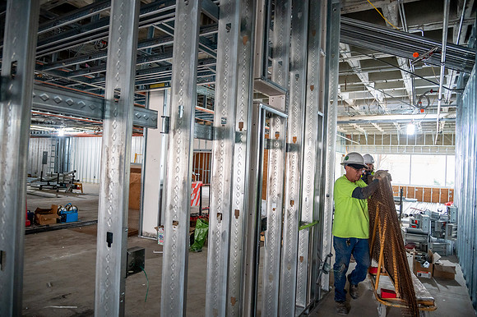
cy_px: 158
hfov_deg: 73.8
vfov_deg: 53.1
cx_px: 238
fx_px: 318
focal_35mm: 24
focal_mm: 24
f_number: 4
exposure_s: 1/200
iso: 2500
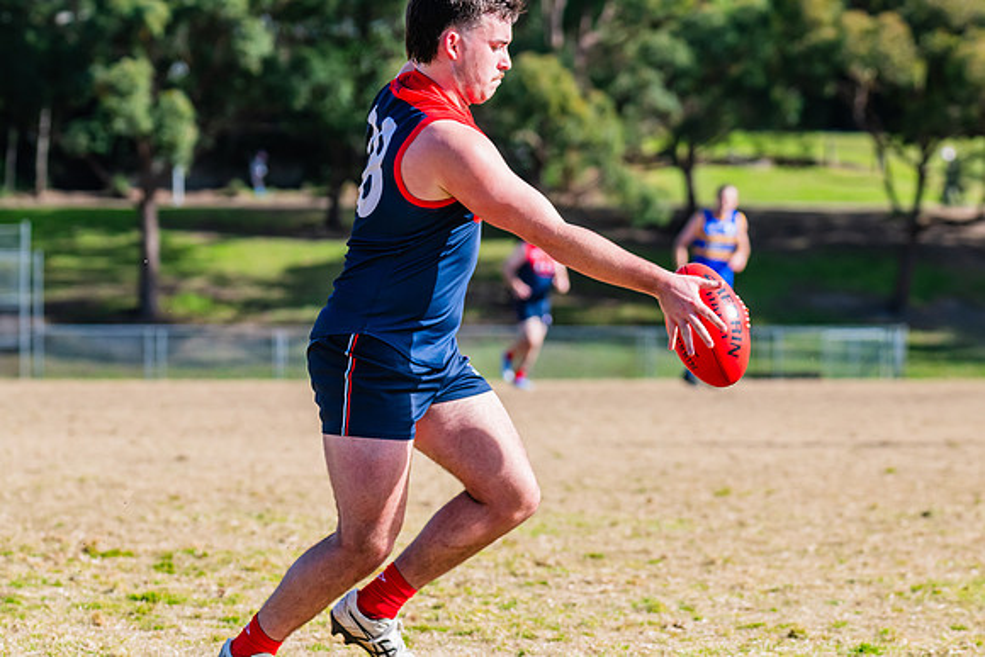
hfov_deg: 10.7
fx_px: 5259
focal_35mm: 192
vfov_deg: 7.2
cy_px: 331
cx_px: 524
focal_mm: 170
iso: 640
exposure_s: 1/1600
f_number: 7.1
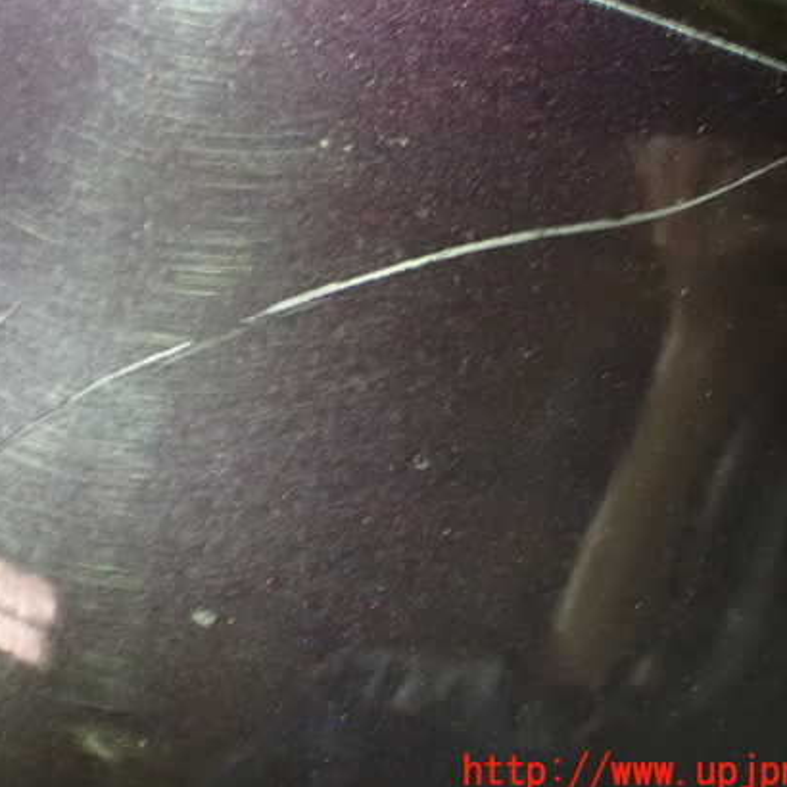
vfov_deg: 32.2
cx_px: 321
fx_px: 1363
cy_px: 365
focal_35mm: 53
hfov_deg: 32.1
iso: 1600
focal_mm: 7.31
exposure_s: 1/13
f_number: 2.8
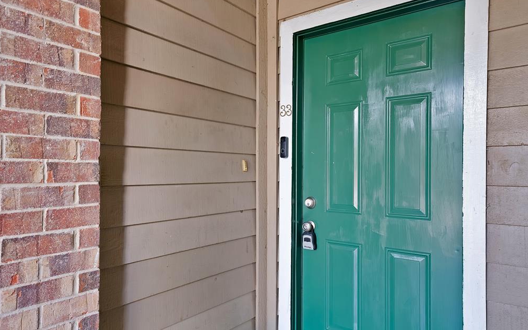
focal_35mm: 25
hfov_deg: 72.5
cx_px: 268
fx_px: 360
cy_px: 174
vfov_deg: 49.3
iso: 640
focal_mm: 24
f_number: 9
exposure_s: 1/1.67
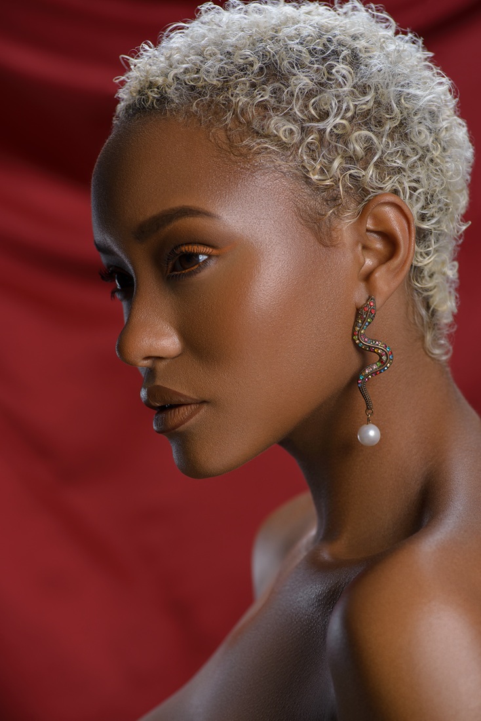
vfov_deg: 20.4
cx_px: 240
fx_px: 2003
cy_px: 360
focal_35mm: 100
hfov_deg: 13.7
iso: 200
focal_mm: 100
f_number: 6.3
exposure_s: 1/160
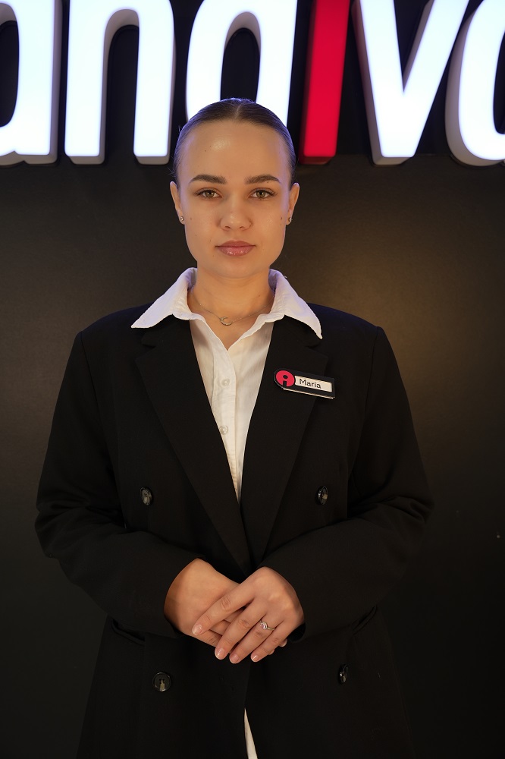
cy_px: 380
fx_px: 737
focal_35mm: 35
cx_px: 252
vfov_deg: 54.5
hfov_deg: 37.8
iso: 320
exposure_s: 1/60
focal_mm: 35
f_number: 4.5
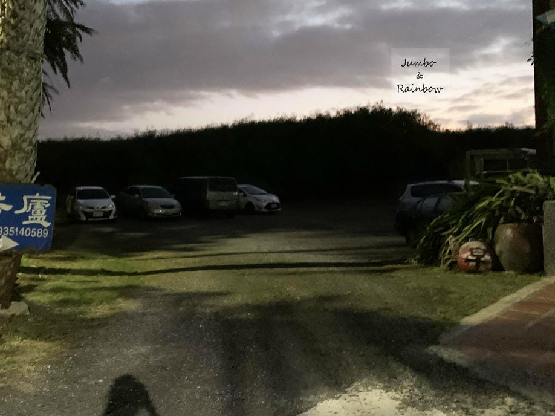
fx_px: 545
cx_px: 209
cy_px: 166
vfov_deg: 41.6
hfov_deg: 53.4
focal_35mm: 34
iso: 1000
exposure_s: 1/15
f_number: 1.8
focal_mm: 4.25
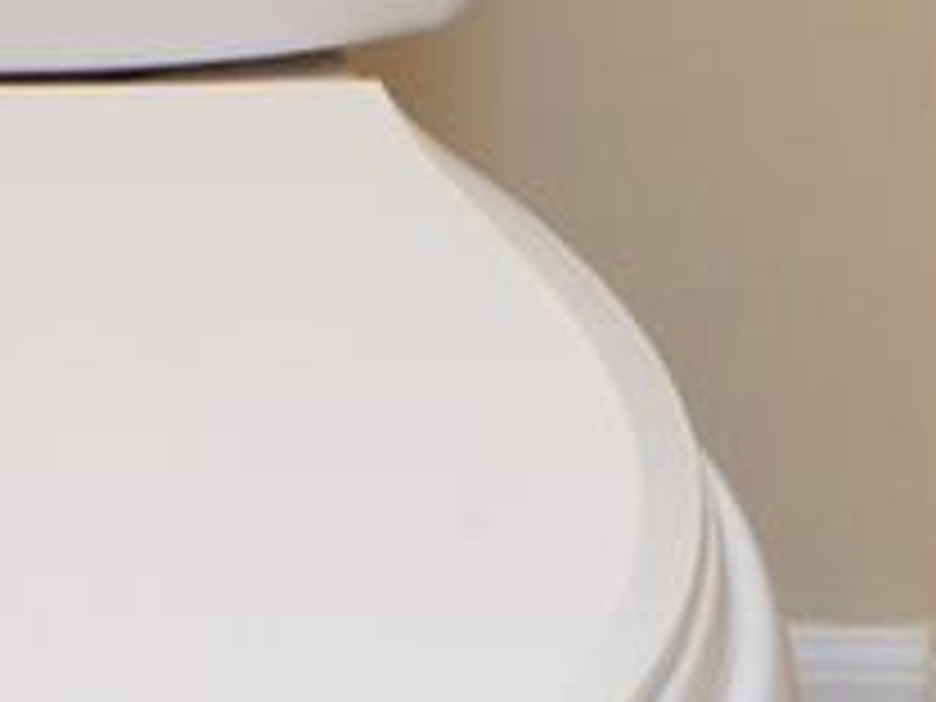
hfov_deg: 14.3
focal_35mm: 133
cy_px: -1604
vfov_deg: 8.6
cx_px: -230
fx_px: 3596
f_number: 4
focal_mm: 12
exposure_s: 1/60
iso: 450
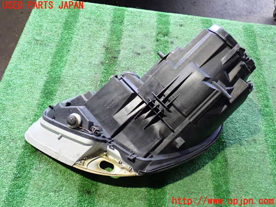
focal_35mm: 32
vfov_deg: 44.2
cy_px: 104
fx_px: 255
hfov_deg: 56.8
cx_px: 138
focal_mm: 5.79
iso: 640
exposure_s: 1/30
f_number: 2.4
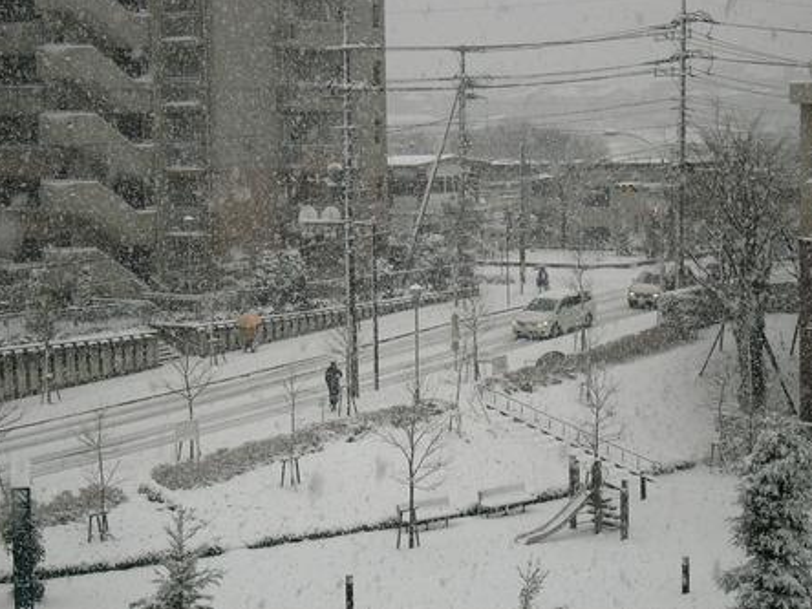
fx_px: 1830
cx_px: 402
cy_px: 302
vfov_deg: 18.9
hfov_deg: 25.0
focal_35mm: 78
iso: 50
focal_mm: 12.9
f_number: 4.3
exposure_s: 1/100
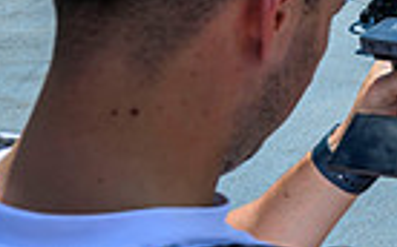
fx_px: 1114
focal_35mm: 103
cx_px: 794
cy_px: -73
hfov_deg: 15.9
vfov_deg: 12.3
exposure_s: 1/500
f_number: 6.3
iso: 200
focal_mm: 24
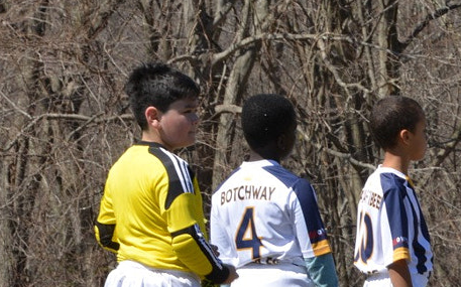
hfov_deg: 3.4
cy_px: 234
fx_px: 7848
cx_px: 672
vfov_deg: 2.1
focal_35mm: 625
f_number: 22
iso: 450
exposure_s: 1/125
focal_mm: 175
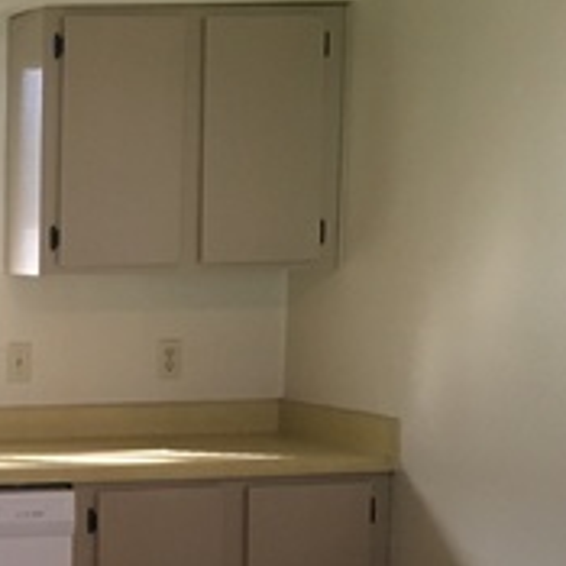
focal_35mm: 94
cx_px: -291
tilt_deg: -6.1
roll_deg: +0.4
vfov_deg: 18.3
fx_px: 1739
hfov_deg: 16.7
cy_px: 450
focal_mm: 4.15
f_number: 2.2
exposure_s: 1/30
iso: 125
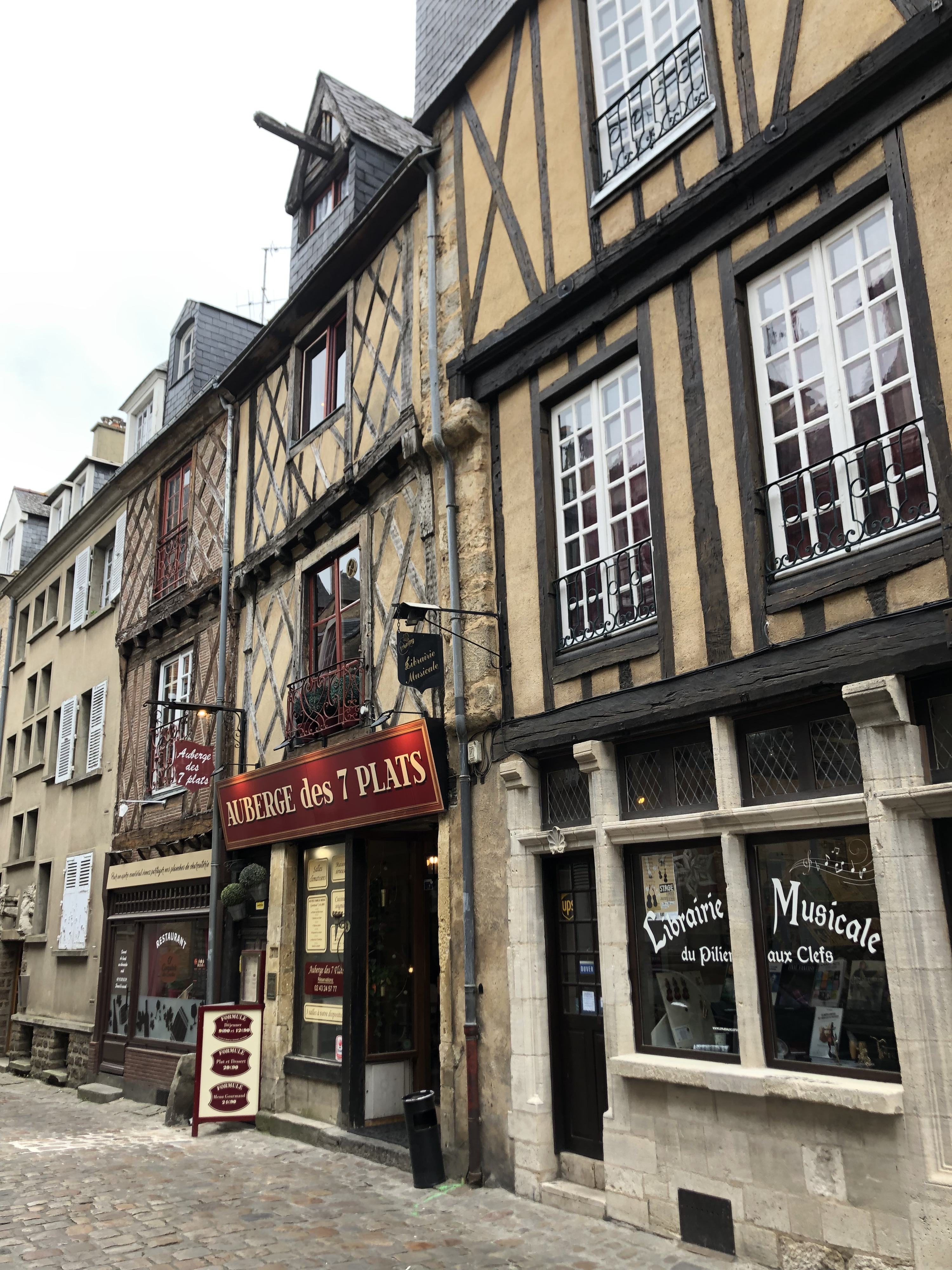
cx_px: 476
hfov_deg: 49.7
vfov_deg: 63.4
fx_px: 1027
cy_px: 635
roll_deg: +1.6
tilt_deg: +17.0
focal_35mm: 28
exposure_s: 1/144
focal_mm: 4
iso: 20
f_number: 1.8
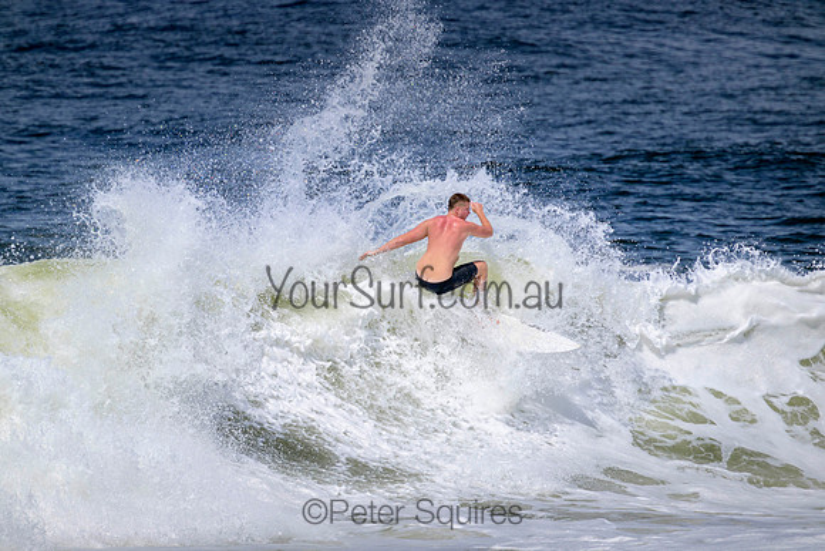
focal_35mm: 800
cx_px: 412
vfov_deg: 1.7
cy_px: 276
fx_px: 18337
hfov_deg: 2.6
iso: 450
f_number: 11
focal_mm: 800
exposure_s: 1/2000
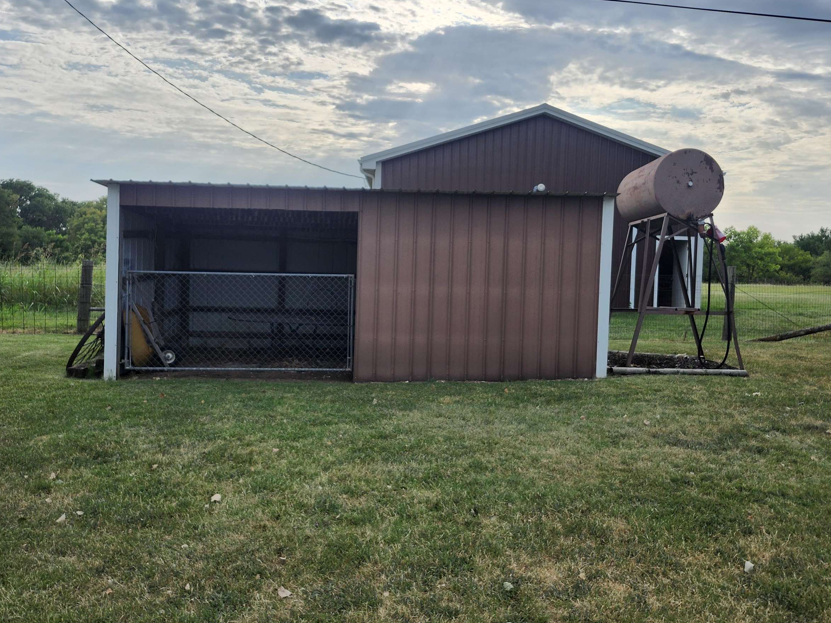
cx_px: 430
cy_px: 284
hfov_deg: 60.0
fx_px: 720
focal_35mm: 30
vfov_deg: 46.7
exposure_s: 1/1064
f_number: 1.8
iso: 25
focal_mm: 5.54
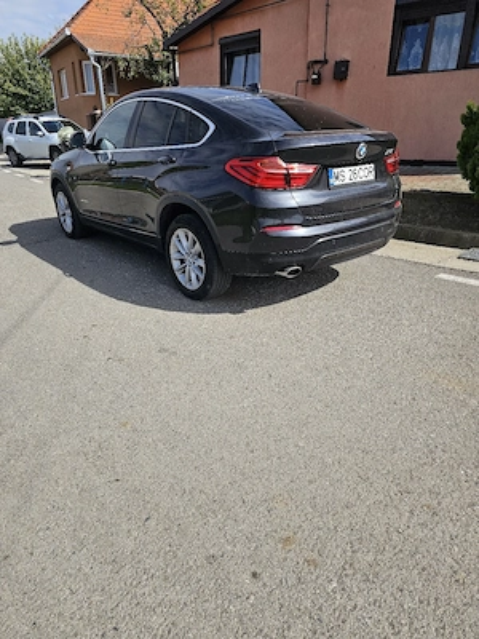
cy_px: 320
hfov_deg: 58.9
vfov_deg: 73.9
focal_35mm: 23
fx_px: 424
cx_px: 240
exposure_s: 1/833
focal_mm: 6.3
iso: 10
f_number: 1.7
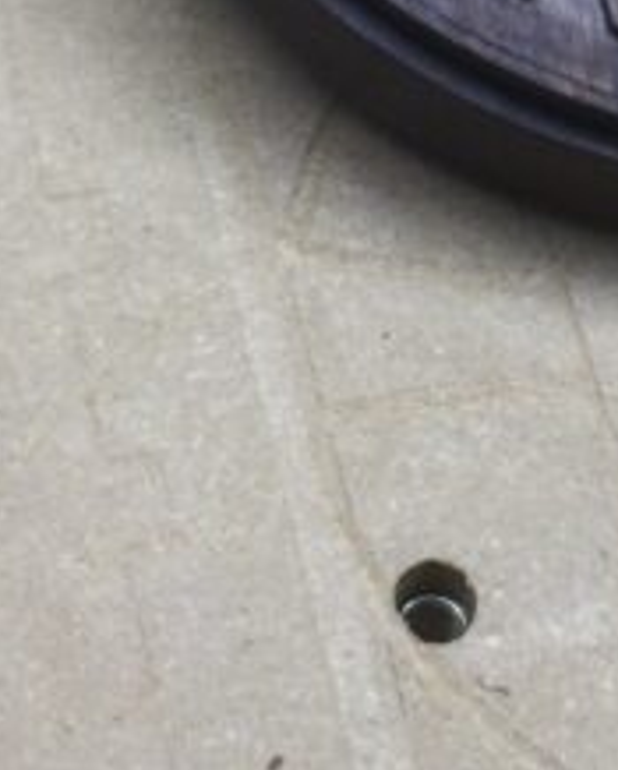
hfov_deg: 10.9
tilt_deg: -49.5
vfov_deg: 13.2
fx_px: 3240
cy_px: -127
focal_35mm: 142
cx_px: 424
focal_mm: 3.3
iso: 32
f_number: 2.4
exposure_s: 1/60
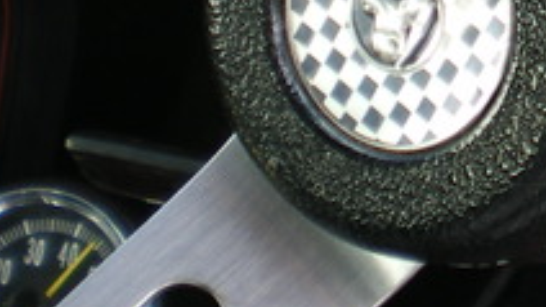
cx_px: 827
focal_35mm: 148
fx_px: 2142
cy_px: -304
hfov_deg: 13.6
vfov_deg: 7.8
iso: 50
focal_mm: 6.3
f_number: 3.1
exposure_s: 1/60
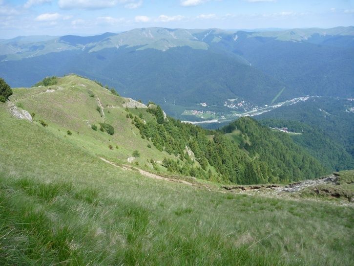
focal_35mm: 28
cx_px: 177
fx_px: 286
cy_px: 133
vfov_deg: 49.8
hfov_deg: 63.4
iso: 80
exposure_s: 1/500
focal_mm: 4.9
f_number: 3.3
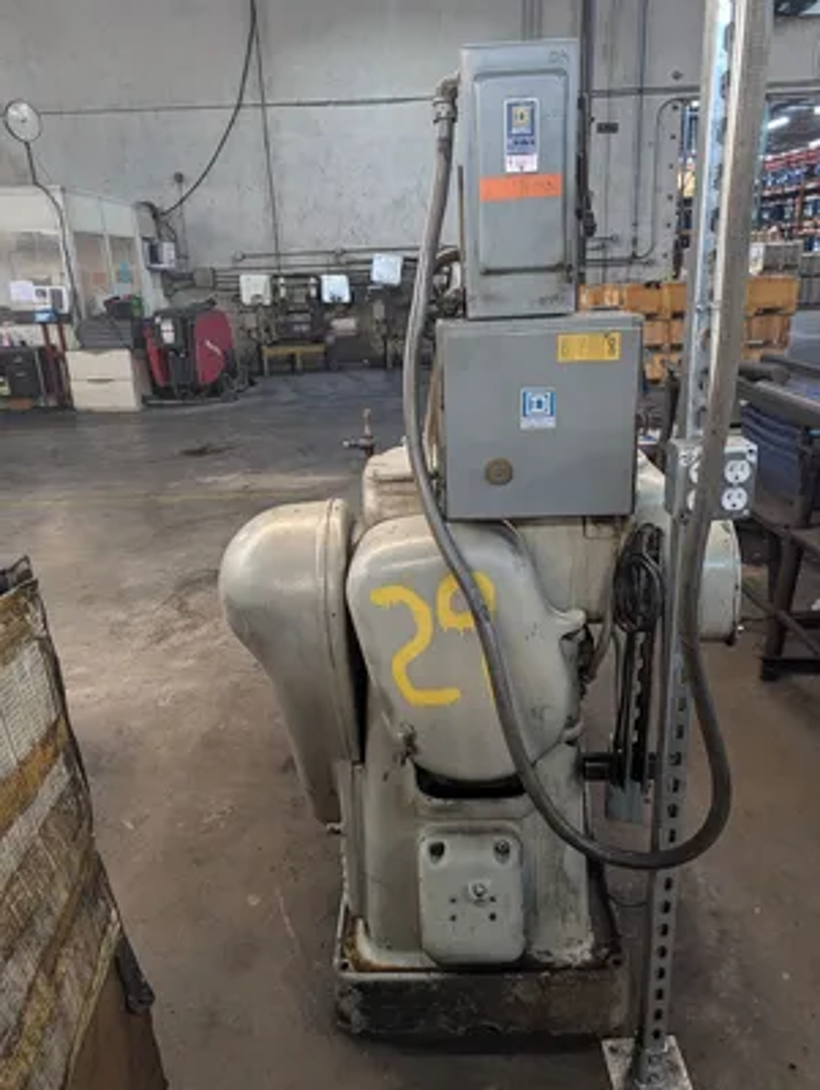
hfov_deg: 56.9
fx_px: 756
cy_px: 545
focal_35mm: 24
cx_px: 410
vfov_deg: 71.5
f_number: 1.68
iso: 456
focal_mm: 6.9
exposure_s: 1/120
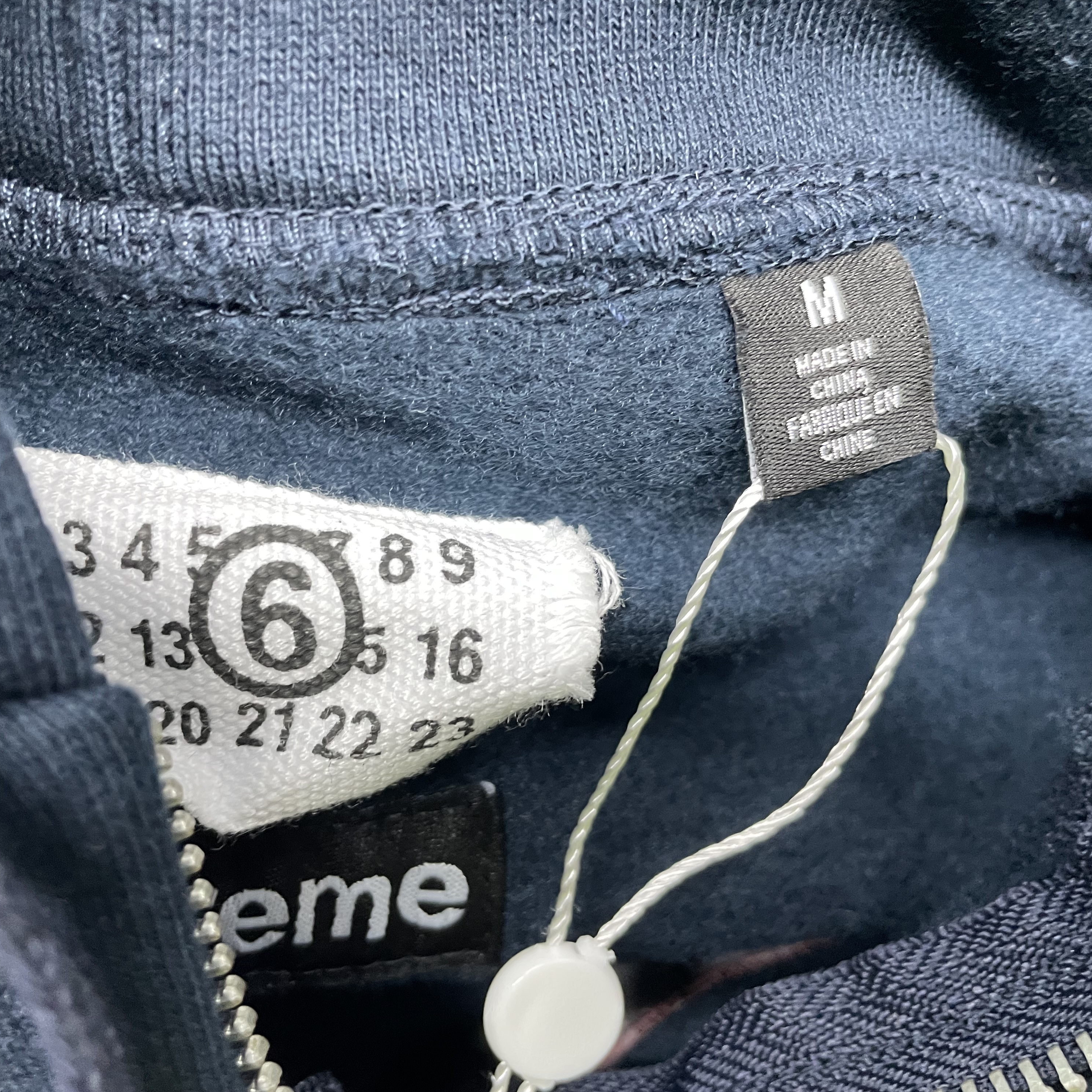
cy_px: 543
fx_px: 1106
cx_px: 498
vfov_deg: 52.5
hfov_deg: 52.5
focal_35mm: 31
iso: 250
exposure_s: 1/50
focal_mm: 4.2
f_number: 1.6
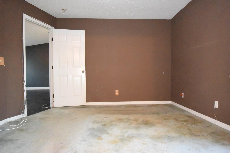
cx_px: 117
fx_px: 141
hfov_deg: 78.6
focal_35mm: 22
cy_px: 75
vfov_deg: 57.2
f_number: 3.8
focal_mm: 7.5
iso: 5600
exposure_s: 1/30
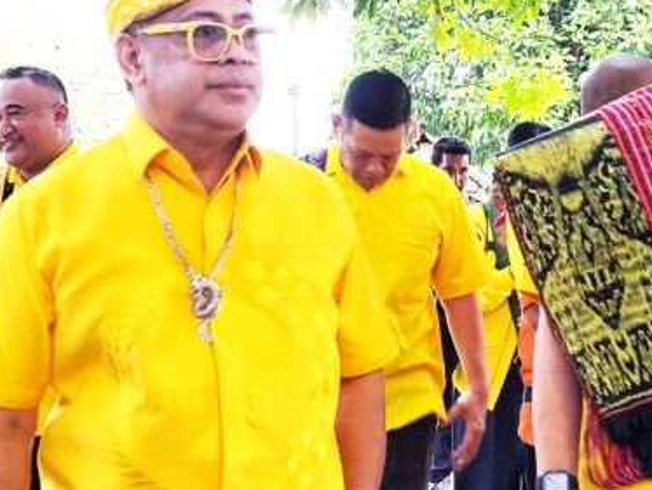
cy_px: 293
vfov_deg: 35.9
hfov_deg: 46.0
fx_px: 754
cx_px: 436
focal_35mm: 40
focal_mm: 6.18
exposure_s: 1/50
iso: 320
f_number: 1.65
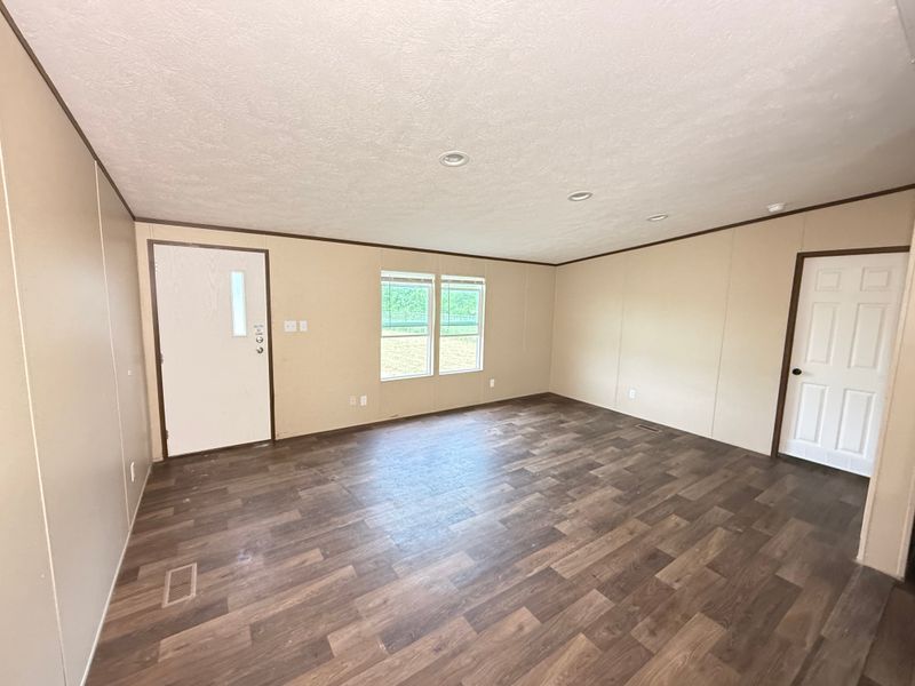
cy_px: 343
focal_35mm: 14
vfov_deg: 85.7
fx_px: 370
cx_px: 458
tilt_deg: -6.2
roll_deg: -2.7
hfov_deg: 102.1
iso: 500
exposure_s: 1/60
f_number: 2.2
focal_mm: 2.22
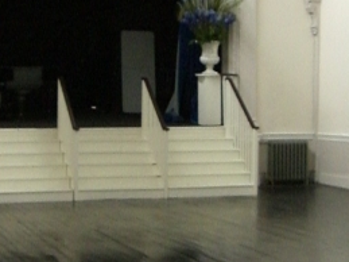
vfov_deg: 15.7
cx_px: 163
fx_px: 947
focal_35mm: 94
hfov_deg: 20.9
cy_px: 107
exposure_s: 1/80
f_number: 2.7
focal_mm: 6.2
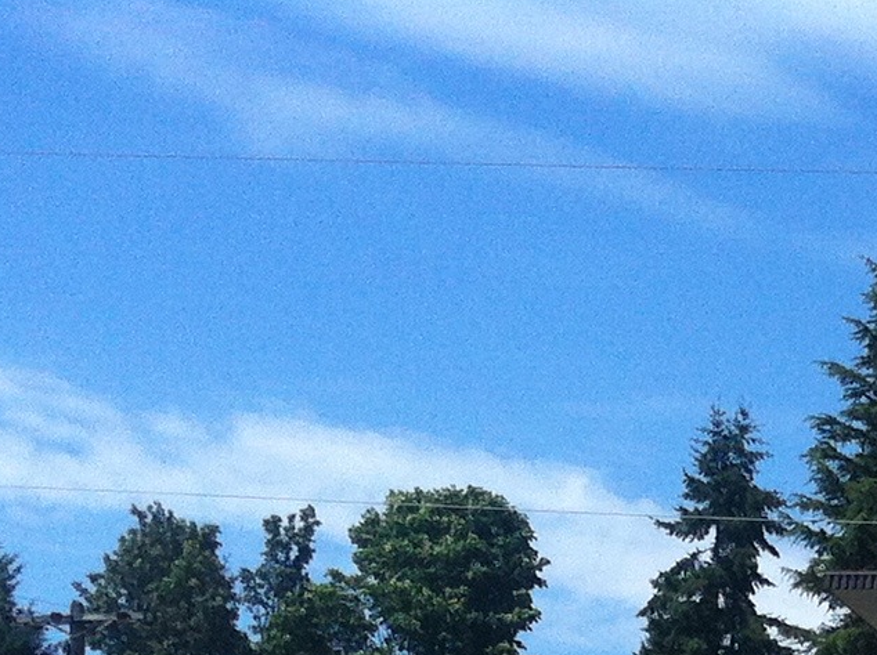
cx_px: 1309
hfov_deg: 13.1
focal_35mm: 143
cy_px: 1325
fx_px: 3619
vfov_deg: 9.6
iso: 80
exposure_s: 1/1676
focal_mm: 3.85
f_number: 2.8
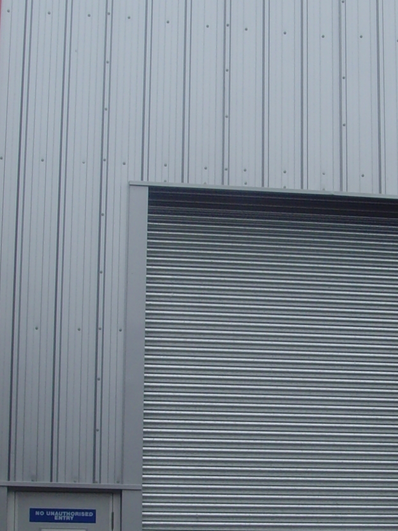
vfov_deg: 21.6
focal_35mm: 90
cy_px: 372
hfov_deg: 16.4
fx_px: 1380
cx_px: 283
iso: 80
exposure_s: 1/180
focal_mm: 6.6
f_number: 6.3
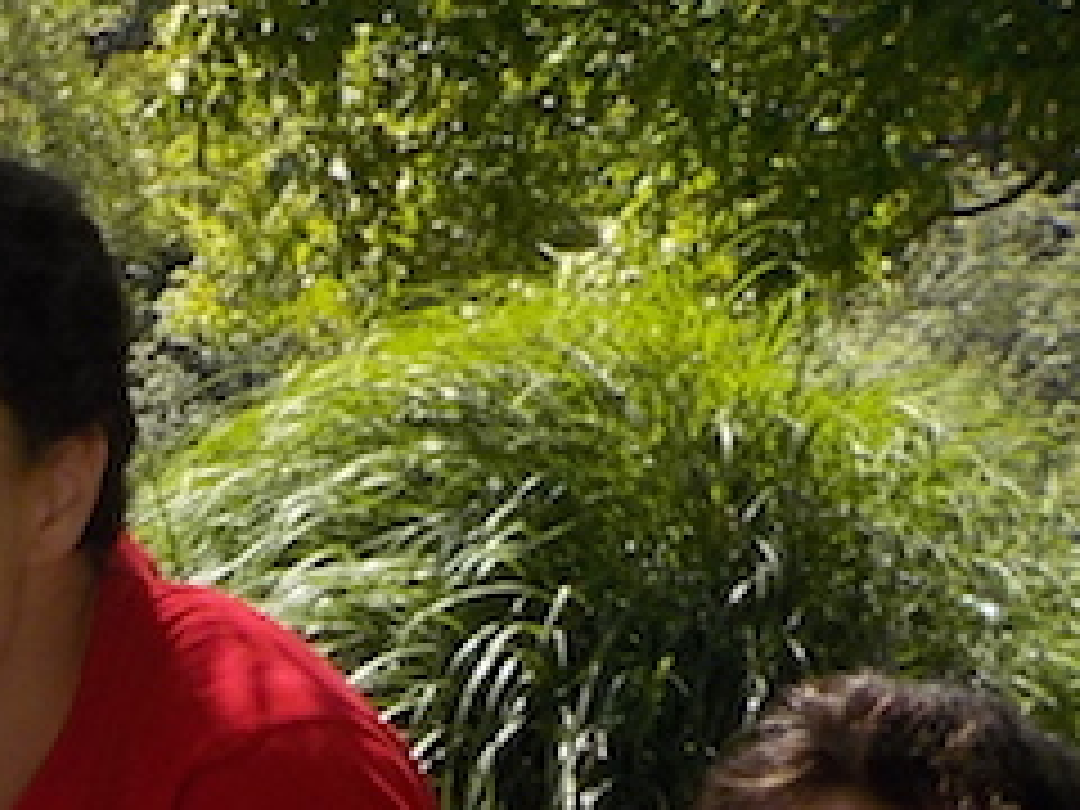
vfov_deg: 10.6
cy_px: 1624
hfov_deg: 13.8
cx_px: -855
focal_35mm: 128
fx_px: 3994
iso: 125
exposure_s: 1/640
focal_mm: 4.1
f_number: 3.3
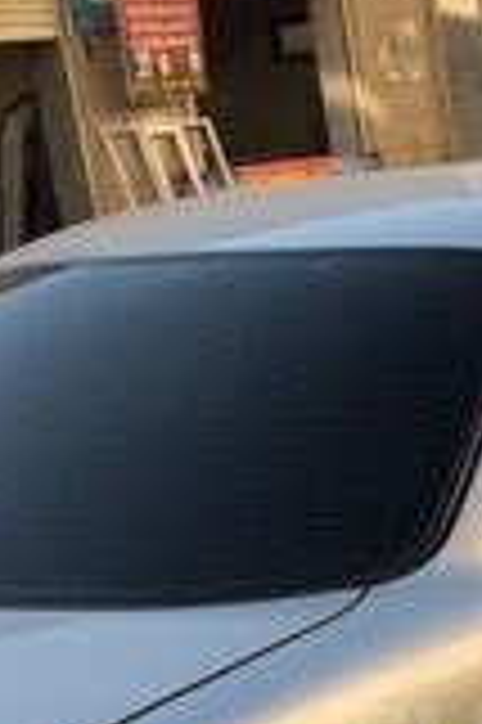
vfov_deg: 21.1
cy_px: 755
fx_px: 1872
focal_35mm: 93
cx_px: 676
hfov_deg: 13.9
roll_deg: +6.6
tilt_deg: -20.9
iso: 32
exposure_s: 1/419
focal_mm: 4.15
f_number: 2.2
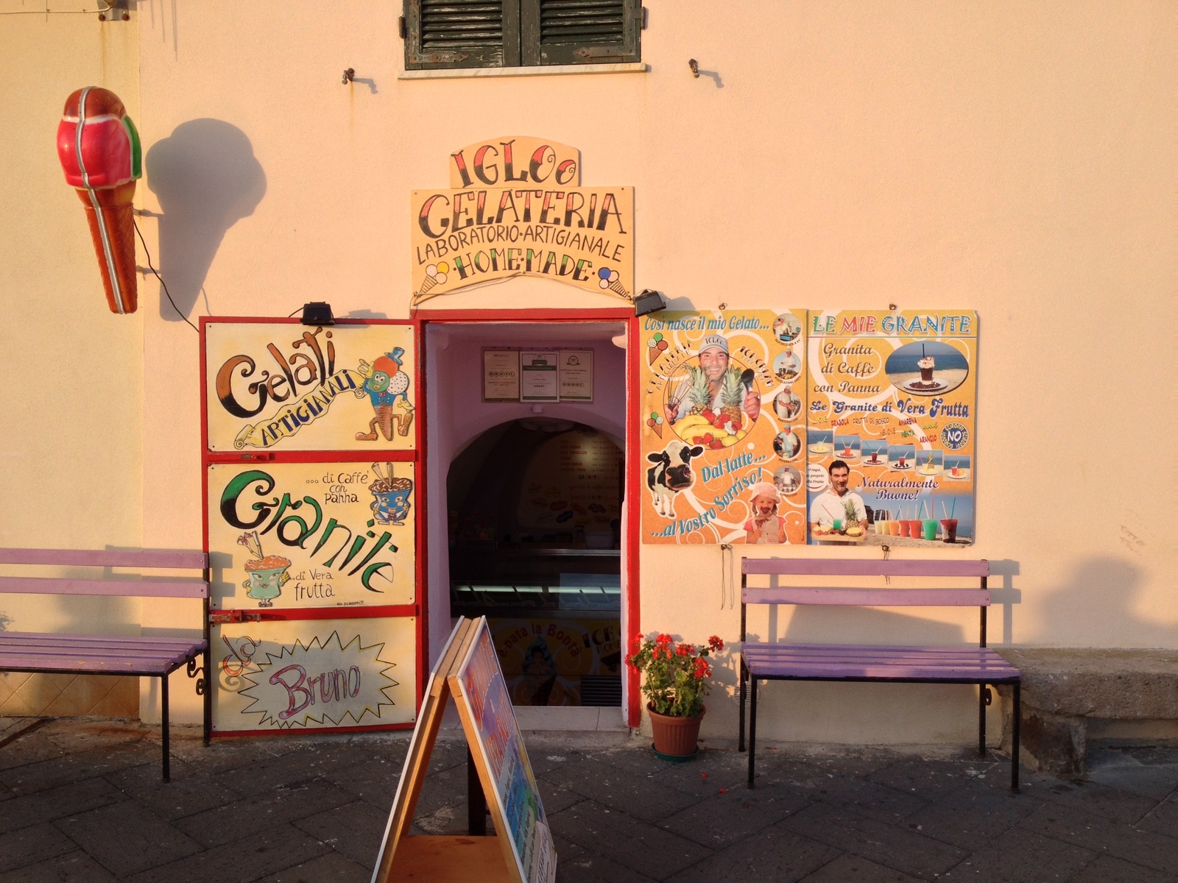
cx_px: 589
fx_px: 1191
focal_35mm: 35
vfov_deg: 40.7
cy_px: 442
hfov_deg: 52.6
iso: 50
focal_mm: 4.28
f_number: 2.4
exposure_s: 1/397
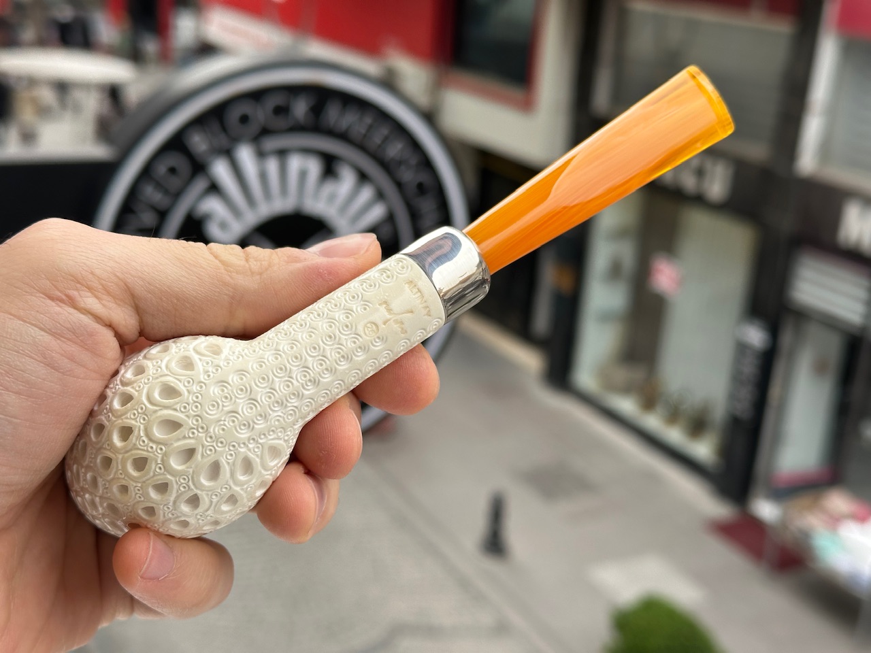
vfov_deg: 30.3
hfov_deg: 39.7
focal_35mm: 48
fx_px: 1208
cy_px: 326
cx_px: 436
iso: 64
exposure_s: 1/261
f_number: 1.78
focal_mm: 6.86
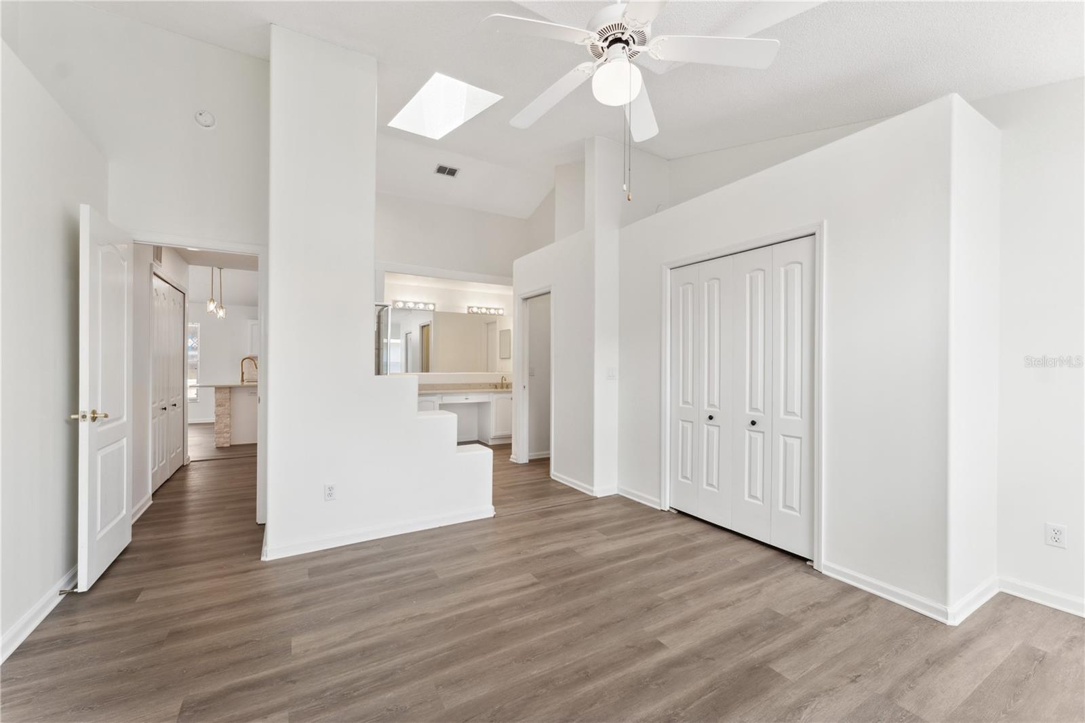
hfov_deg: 104.3
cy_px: 362
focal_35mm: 14
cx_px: 542
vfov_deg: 81.2
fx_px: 422
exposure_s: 1/25
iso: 400
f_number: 8
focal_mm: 14
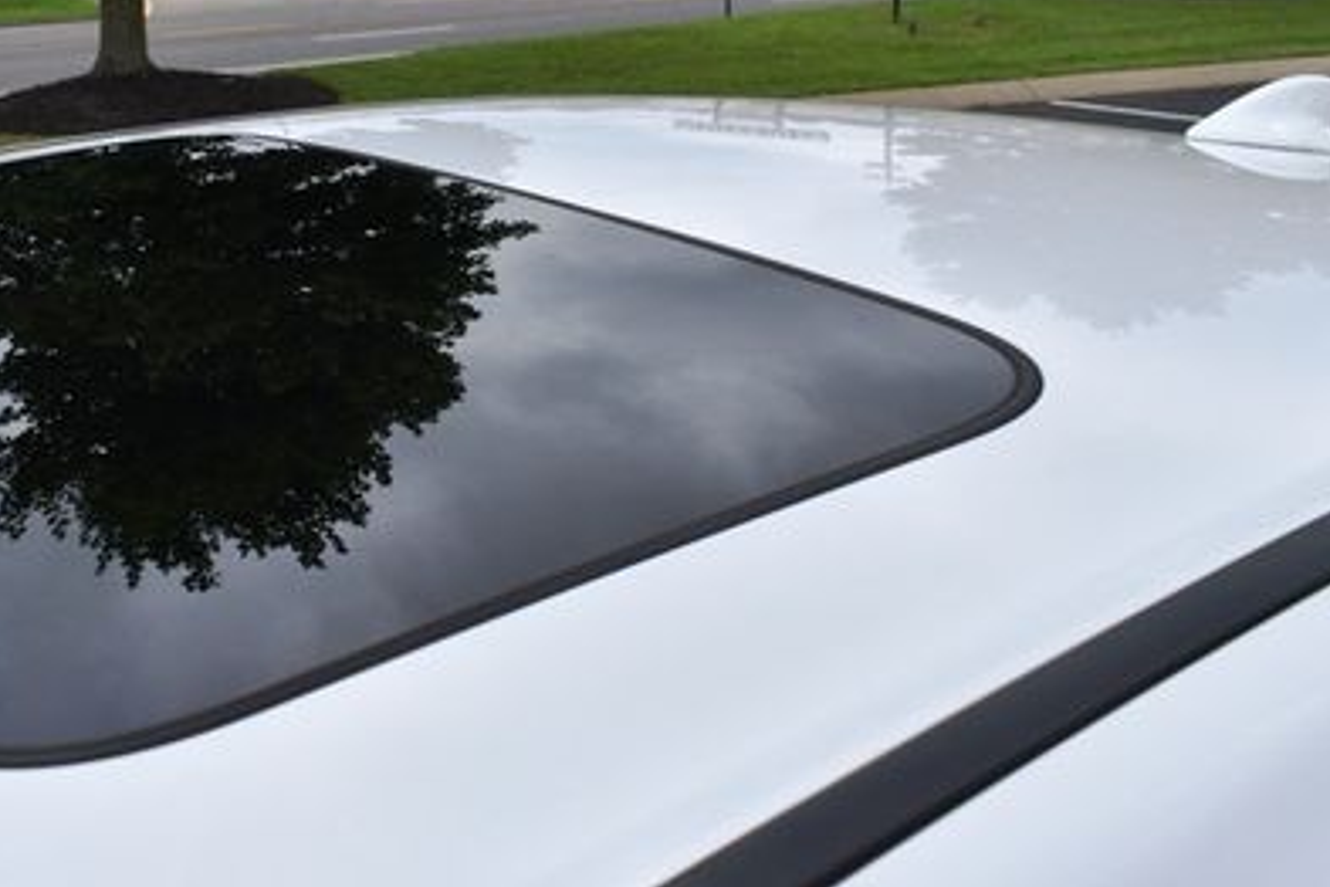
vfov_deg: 30.2
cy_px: 259
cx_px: 474
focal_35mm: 44
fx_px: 1625
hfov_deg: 44.0
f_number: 8
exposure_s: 1/250
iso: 100
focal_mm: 18
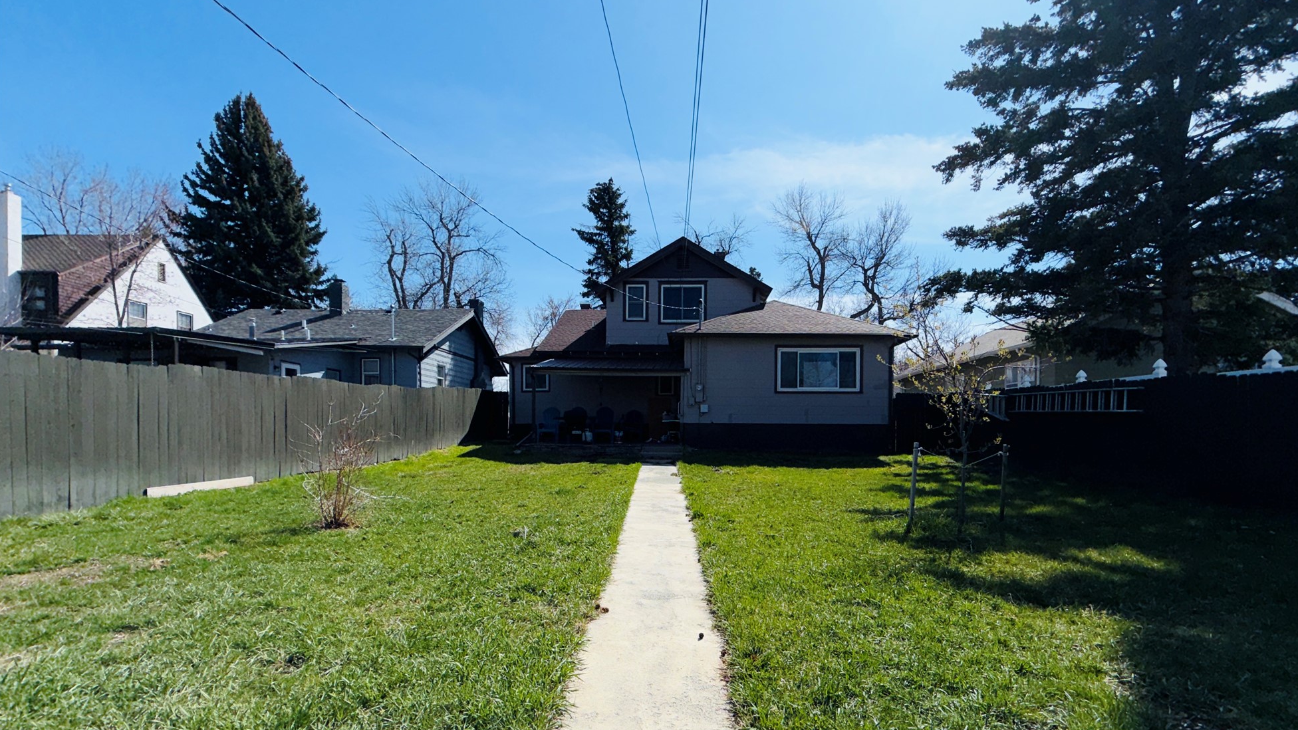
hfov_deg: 99.3
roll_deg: +1.6
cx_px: 678
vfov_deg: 66.4
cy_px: 438
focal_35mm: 16
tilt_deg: -0.4
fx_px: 551
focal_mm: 2.22
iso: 16
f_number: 2.2
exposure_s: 1/2410
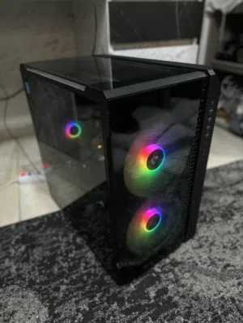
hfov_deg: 56.8
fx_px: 225
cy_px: 162
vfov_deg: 71.6
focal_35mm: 24
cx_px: 122
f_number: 1.78
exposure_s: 1/60
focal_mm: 6.86
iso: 400
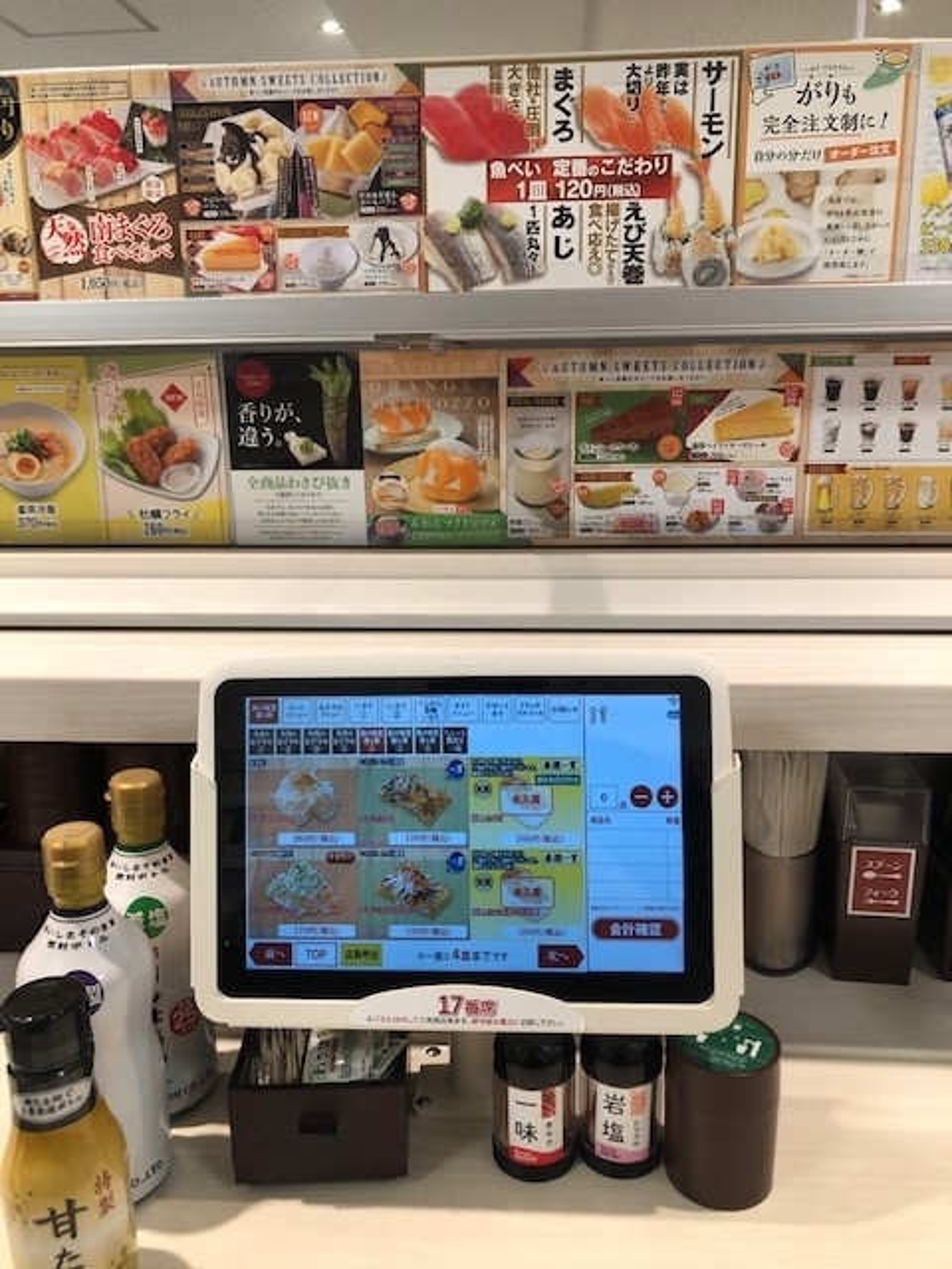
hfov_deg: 49.7
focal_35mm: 28
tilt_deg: -14.4
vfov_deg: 63.4
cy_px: 634
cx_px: 476
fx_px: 1027
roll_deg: -0.8
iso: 40
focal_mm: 3.99
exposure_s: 1/83
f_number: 1.8
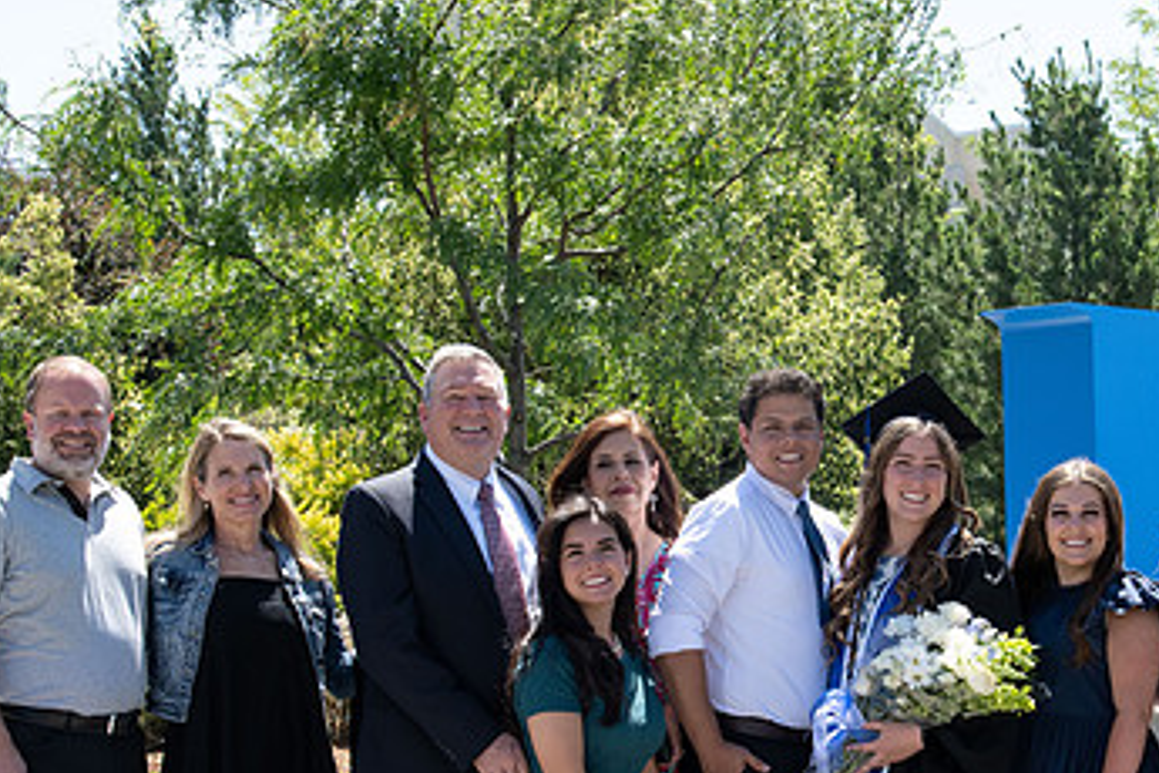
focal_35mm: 89
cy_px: 506
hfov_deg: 22.8
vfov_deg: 15.3
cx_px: 776
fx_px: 2865
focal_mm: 44
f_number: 8
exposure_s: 1/400
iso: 400
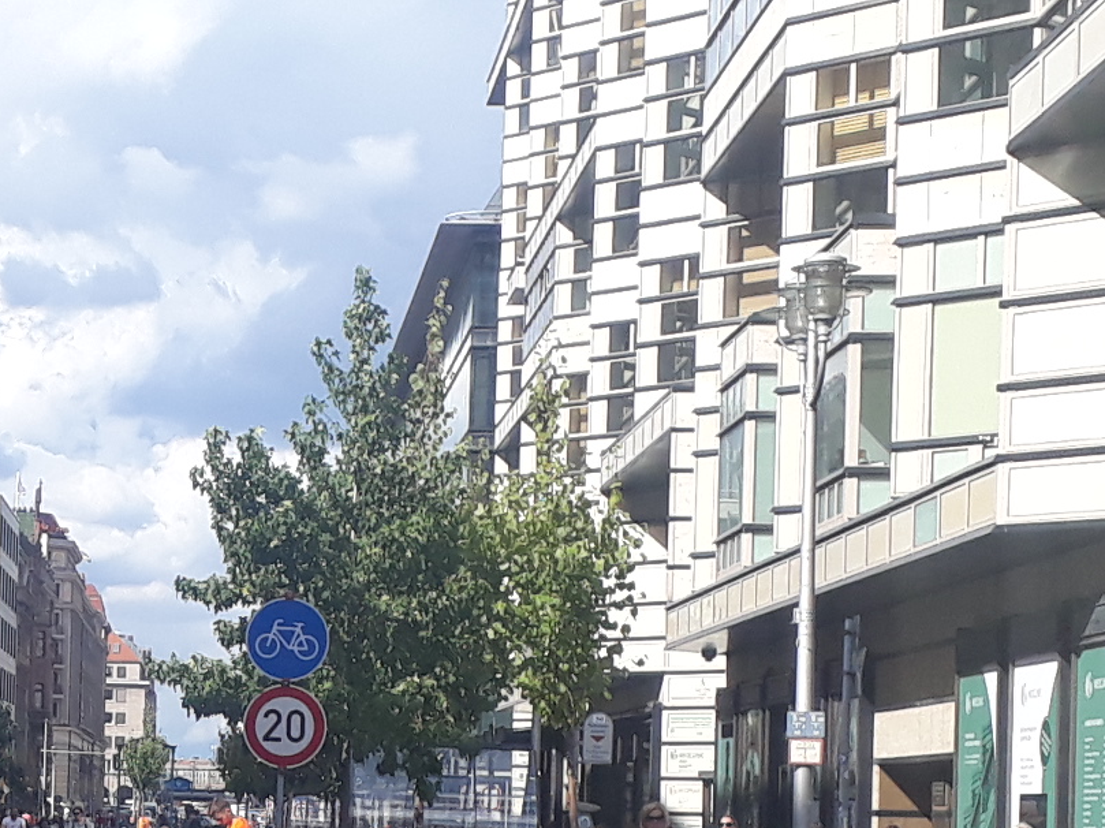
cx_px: -97
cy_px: 709
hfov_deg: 17.5
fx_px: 3478
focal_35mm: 109
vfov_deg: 13.5
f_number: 1.9
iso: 40
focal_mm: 3.6
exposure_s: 1/1190
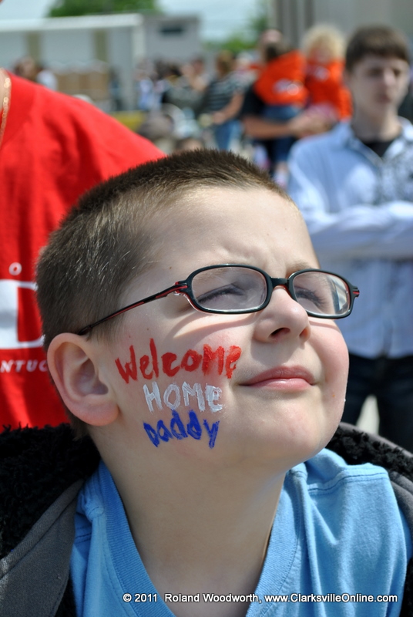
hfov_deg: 16.6
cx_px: 206
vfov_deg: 24.6
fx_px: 1415
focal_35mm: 82
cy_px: 308
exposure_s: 1/320
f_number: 9
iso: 100
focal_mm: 55
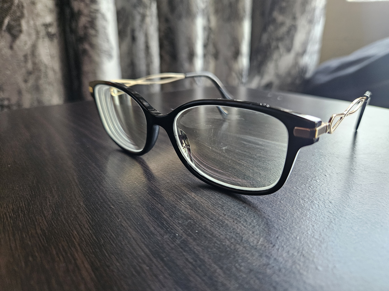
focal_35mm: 23
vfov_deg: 58.9
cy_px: 146
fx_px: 258
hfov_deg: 73.9
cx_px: 194
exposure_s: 1/50
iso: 640
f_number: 1.8
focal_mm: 5.4
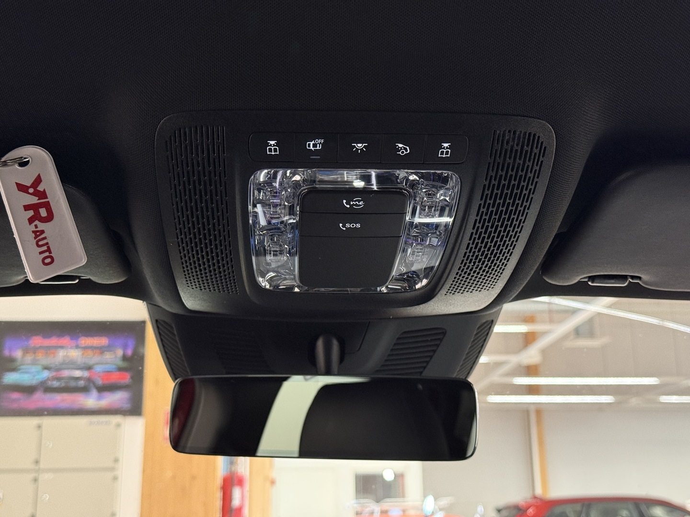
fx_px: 957
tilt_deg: +15.1
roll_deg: +0.5
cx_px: 345
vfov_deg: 30.3
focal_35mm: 48
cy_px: 258
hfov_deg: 39.7
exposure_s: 1/40
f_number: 1.78
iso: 500
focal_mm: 6.76
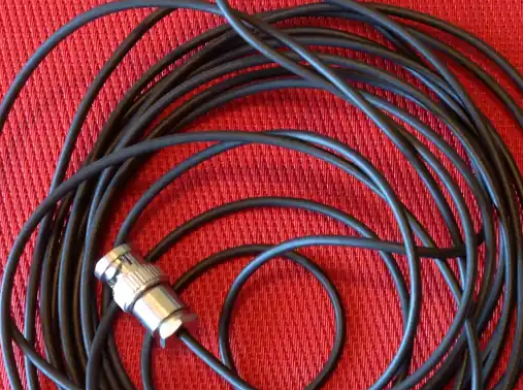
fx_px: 1040
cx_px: 403
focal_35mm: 69
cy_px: 315
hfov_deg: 27.8
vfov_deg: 21.0
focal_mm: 4.28
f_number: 2.4
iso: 64
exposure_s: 1/15
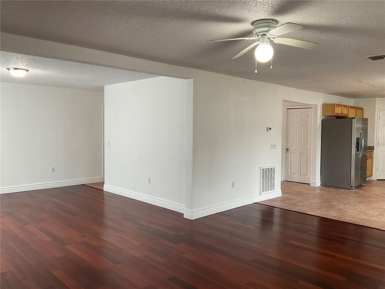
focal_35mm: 29
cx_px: 192
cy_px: 144
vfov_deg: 48.2
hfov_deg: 61.7
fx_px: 323
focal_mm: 3
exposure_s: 1/60
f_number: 1.8
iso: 50
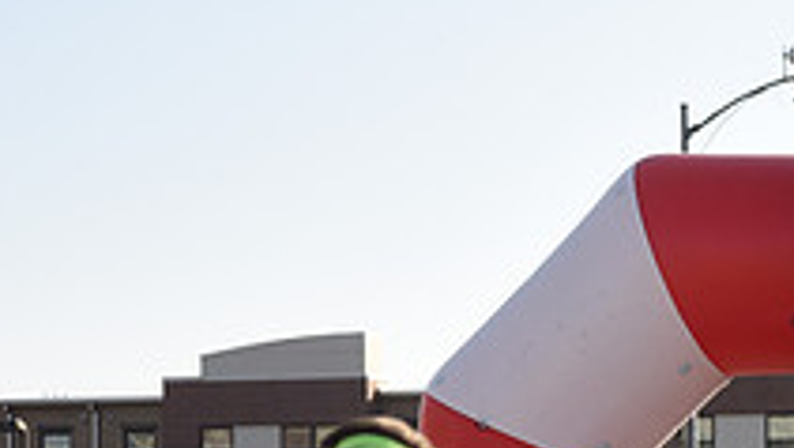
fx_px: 3160
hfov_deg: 14.1
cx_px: 775
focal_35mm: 150
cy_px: 717
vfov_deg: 7.9
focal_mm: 52
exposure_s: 1/1250
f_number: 2.8
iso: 100
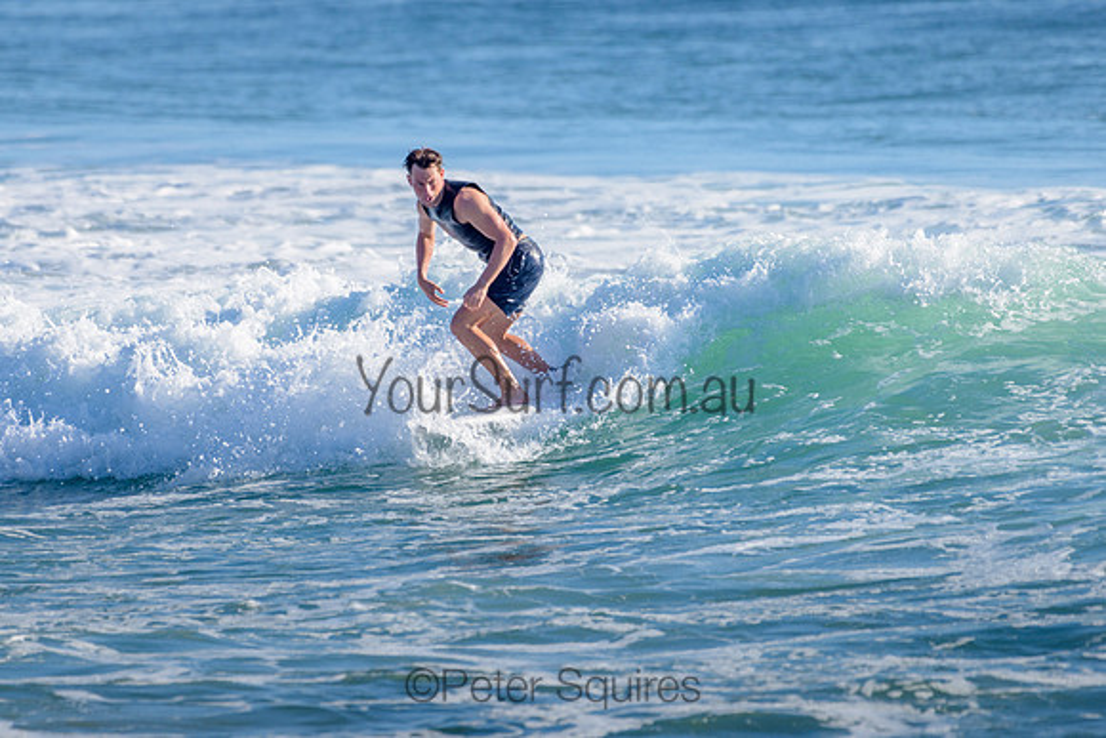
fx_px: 18837
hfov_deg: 3.4
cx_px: 452
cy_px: 286
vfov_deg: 2.2
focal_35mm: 613
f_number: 5.6
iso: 200
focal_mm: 500
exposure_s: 1/2000
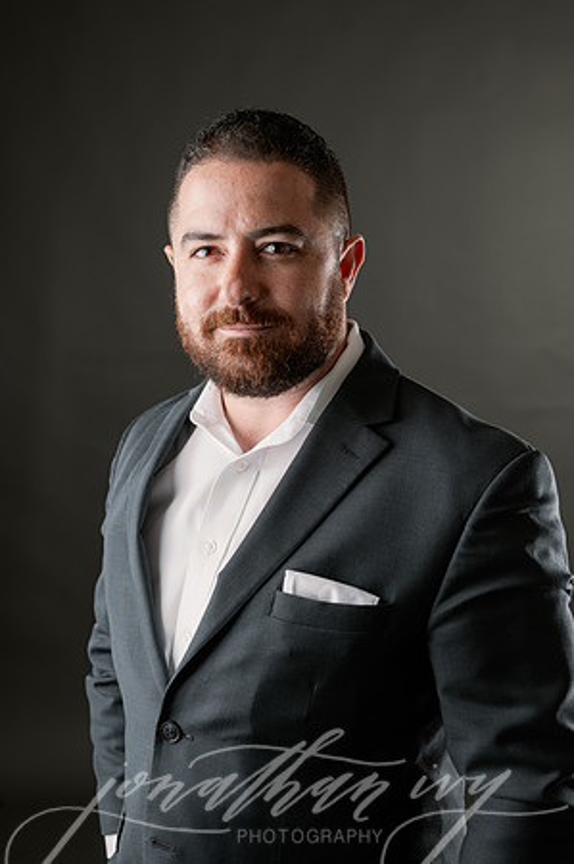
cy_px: 432
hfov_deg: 26.9
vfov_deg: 39.6
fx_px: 1199
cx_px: 287
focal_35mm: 50
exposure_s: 1/200
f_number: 5
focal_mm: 50
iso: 100
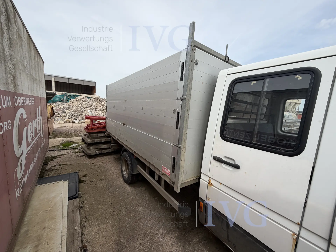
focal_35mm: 14
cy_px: 126
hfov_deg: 102.1
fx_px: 136
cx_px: 168
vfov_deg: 85.7
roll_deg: -4.6
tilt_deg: -7.2
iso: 32
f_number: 2.2
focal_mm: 2.22
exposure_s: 1/770
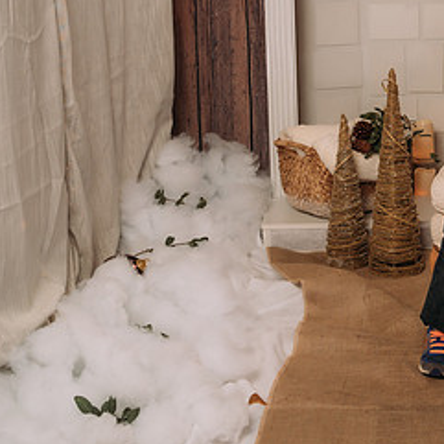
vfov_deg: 22.1
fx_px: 1132
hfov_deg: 21.1
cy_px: 129
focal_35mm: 78
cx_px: 494
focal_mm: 35
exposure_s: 1/100
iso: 100
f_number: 5.6
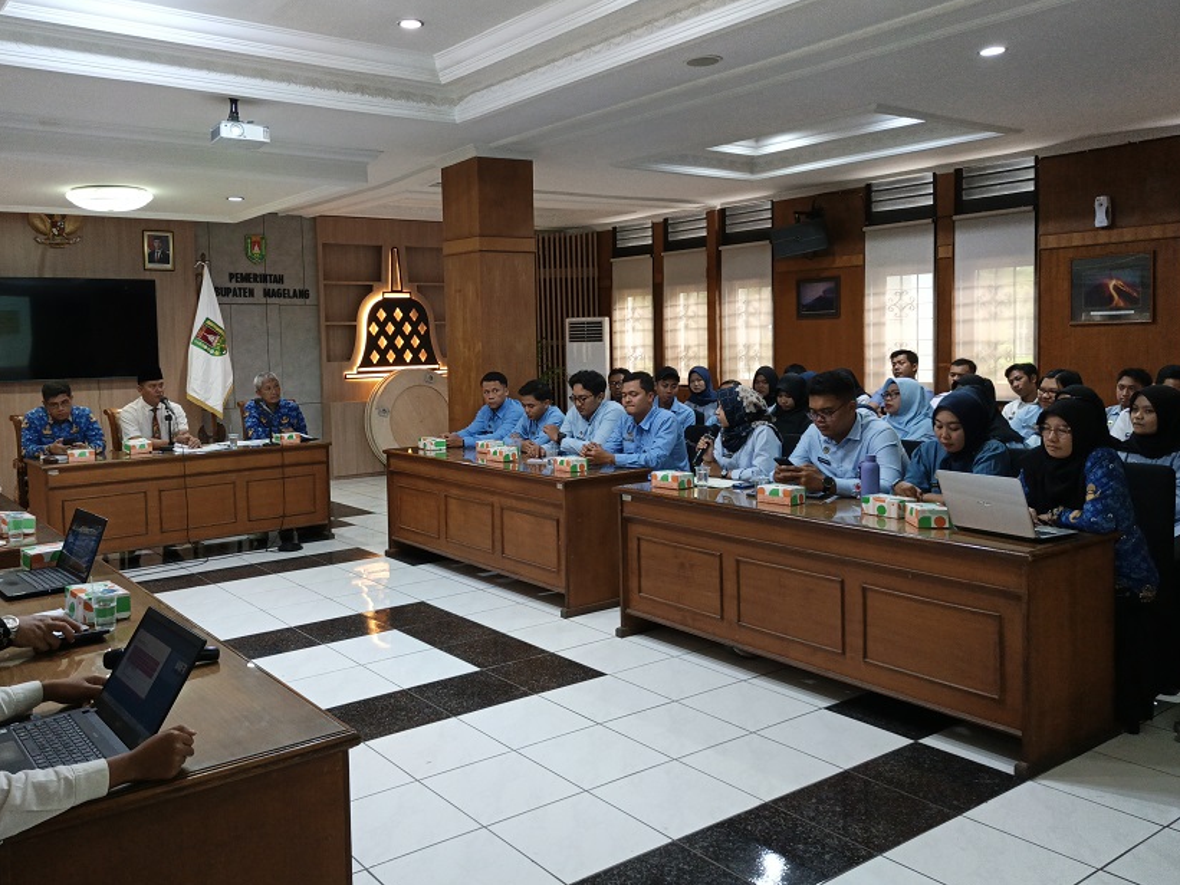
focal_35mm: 28
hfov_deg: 63.0
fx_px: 955
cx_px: 487
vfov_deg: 49.7
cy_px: 395
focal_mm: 5.56
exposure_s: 1/50
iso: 710
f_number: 1.8
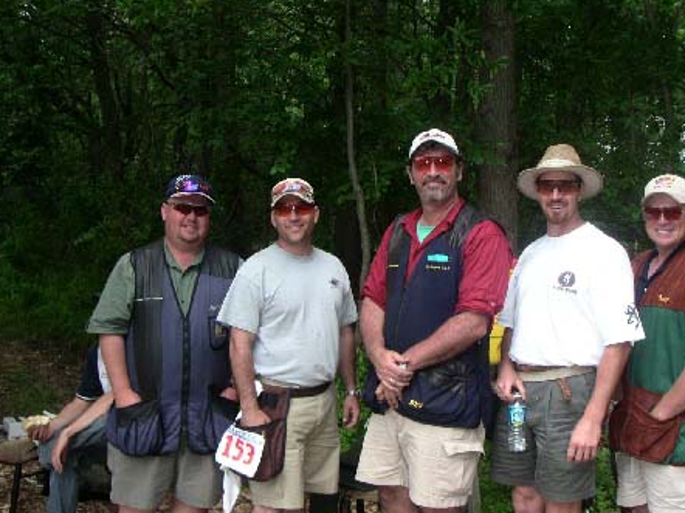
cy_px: 256
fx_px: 850
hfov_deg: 43.9
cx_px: 364
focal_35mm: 43
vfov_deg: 33.6
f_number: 2.8
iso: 160
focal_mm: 6
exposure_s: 1/500
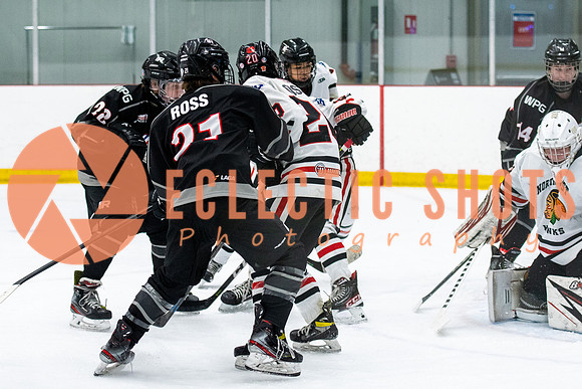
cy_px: 147
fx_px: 2469
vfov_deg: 9.0
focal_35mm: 153
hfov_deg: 13.4
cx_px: 221
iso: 2500
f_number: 2.8
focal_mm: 78
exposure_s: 1/640
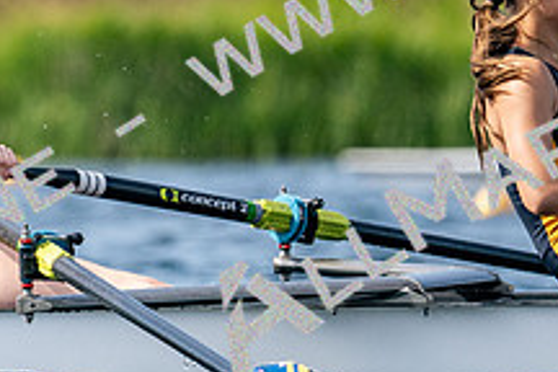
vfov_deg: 0.9
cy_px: 140
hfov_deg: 1.3
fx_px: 24969
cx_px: -3
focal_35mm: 1611
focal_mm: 400
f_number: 4.5
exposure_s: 1/2500
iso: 250
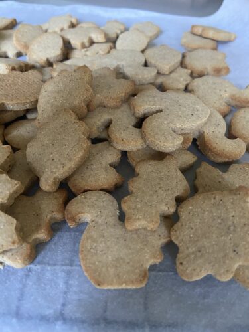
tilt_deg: -46.9
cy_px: 166
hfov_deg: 53.1
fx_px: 249
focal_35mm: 26
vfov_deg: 67.3
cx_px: 124
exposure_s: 1/36
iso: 640
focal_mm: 4.25
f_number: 1.8
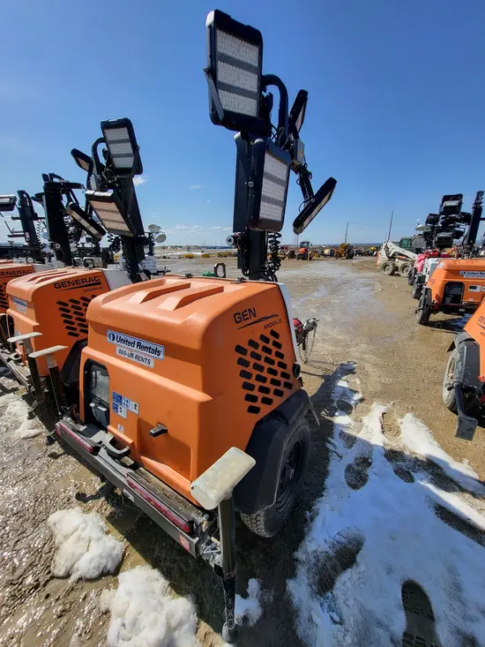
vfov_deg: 106.2
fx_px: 243
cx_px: 242
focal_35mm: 13
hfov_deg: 89.9
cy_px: 324
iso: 32
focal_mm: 1.74
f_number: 2.2
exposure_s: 1/1129
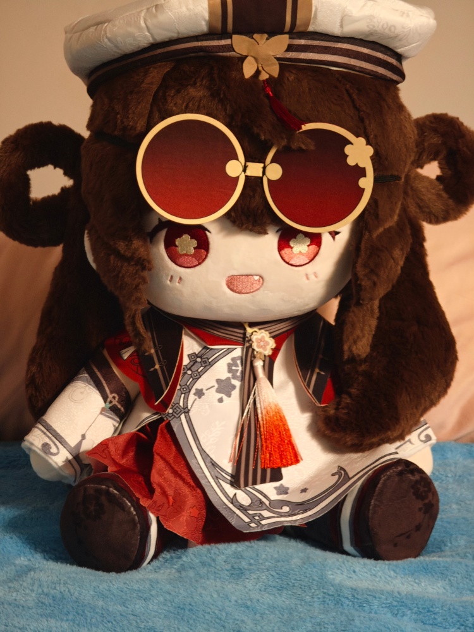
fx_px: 2191
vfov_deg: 16.4
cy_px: 316
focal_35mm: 120
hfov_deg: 12.3
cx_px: 237
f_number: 2.5
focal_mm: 19.4
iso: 1600
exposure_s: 1/12.5
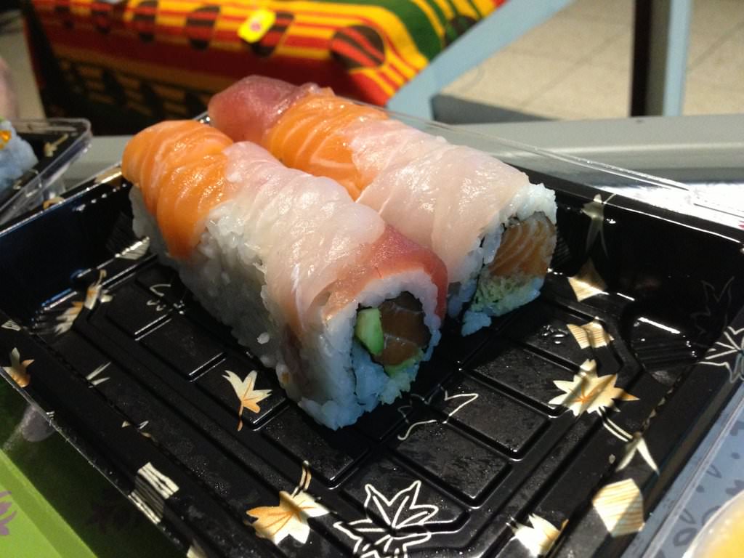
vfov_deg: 42.9
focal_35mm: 33
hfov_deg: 55.4
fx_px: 709
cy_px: 279
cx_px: 372
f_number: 2.4
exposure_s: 1/15
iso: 400
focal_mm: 4.13
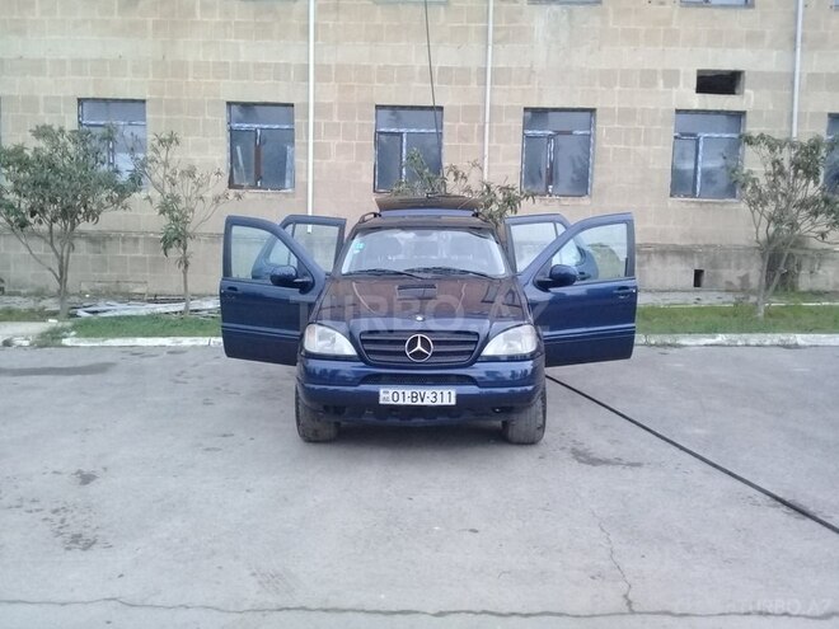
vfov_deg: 45.4
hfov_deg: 58.4
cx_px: 420
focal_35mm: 31
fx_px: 751
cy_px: 314
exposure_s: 1/17
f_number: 2.2
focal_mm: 3.3
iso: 250
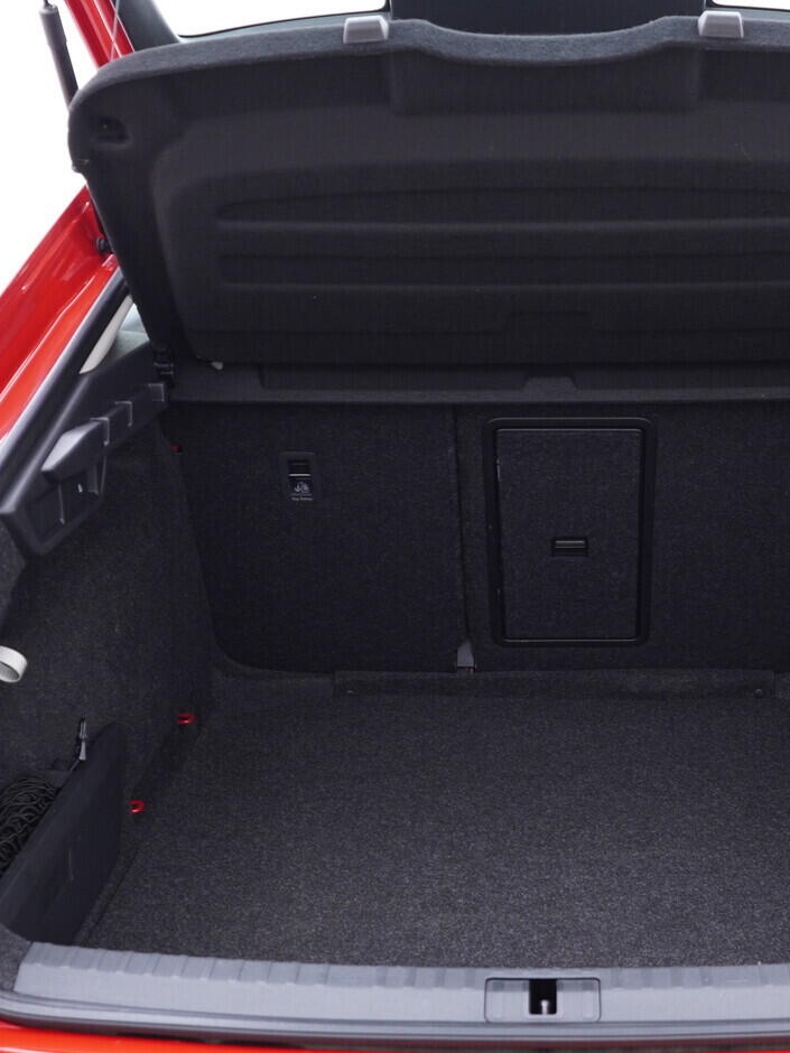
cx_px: 511
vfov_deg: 36.2
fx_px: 1613
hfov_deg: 27.4
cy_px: 519
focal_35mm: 53
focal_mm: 24
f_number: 2.8
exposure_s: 1/40
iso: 400
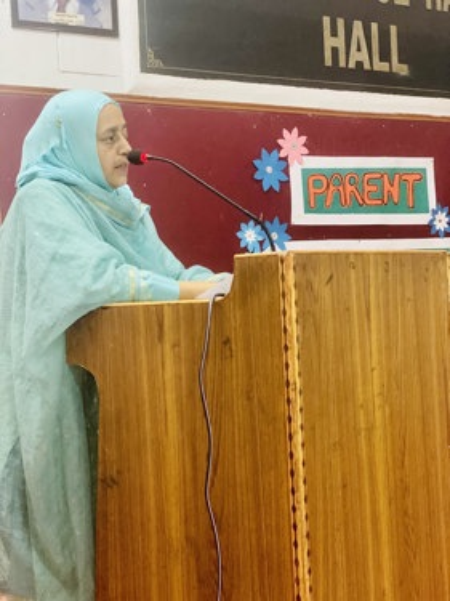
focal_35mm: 52
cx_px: 225
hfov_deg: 28.0
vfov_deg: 36.8
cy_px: 300
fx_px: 902
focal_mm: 6
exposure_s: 1/33
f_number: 2
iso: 400
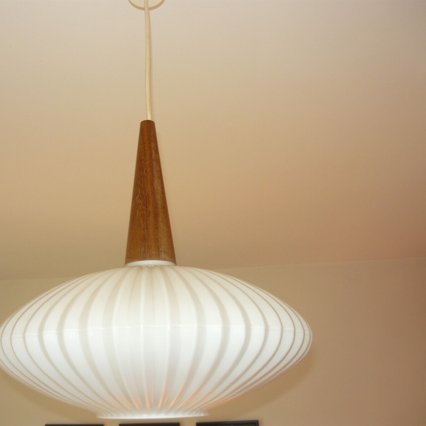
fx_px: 543
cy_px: 213
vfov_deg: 42.8
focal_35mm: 39
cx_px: 158
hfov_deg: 42.5
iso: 100
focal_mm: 5.5
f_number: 2.8
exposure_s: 1/40
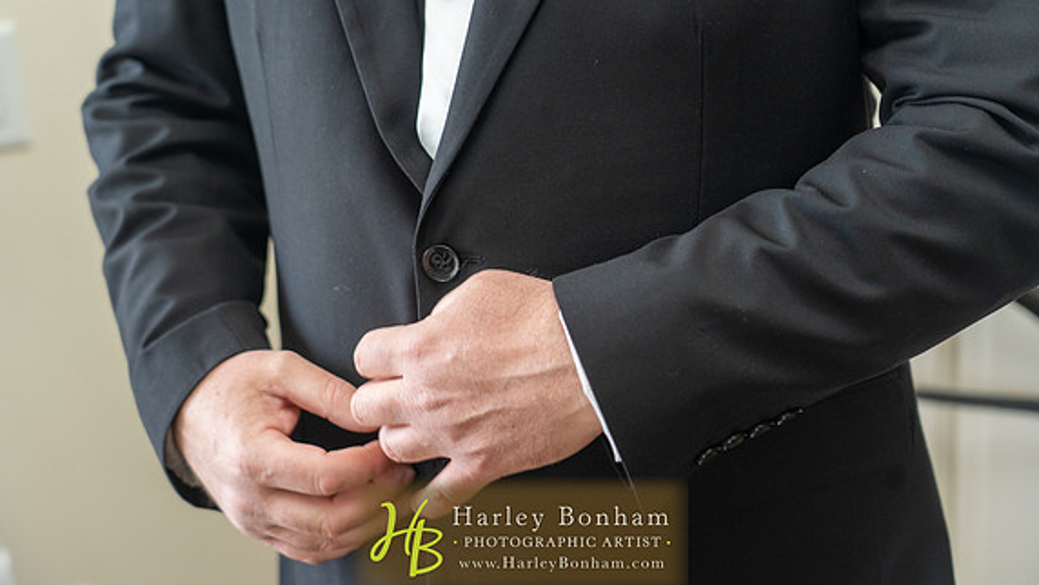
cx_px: 518
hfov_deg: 30.6
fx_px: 1901
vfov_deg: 17.5
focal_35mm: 69
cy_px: 243
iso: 1250
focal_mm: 65
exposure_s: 1/125
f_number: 4
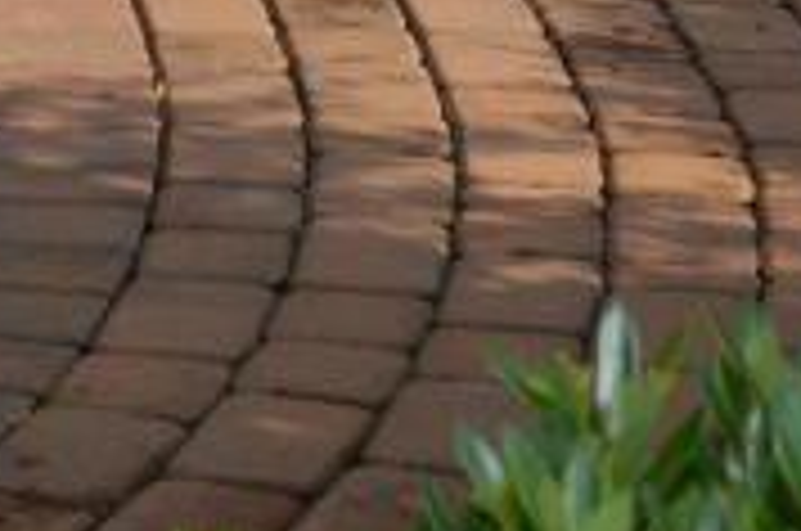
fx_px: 5197
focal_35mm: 234
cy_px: -958
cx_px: -209
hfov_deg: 8.7
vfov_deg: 5.5
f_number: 8
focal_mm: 24
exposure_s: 1/200
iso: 100
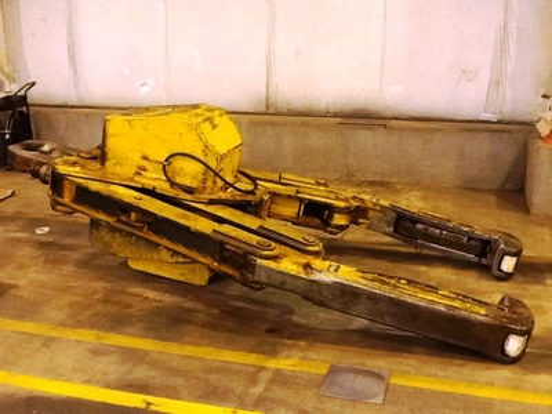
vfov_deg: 44.2
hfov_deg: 56.8
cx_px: 276
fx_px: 510
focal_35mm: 32
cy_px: 207
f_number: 2.4
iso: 400
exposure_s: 1/30
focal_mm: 2.03
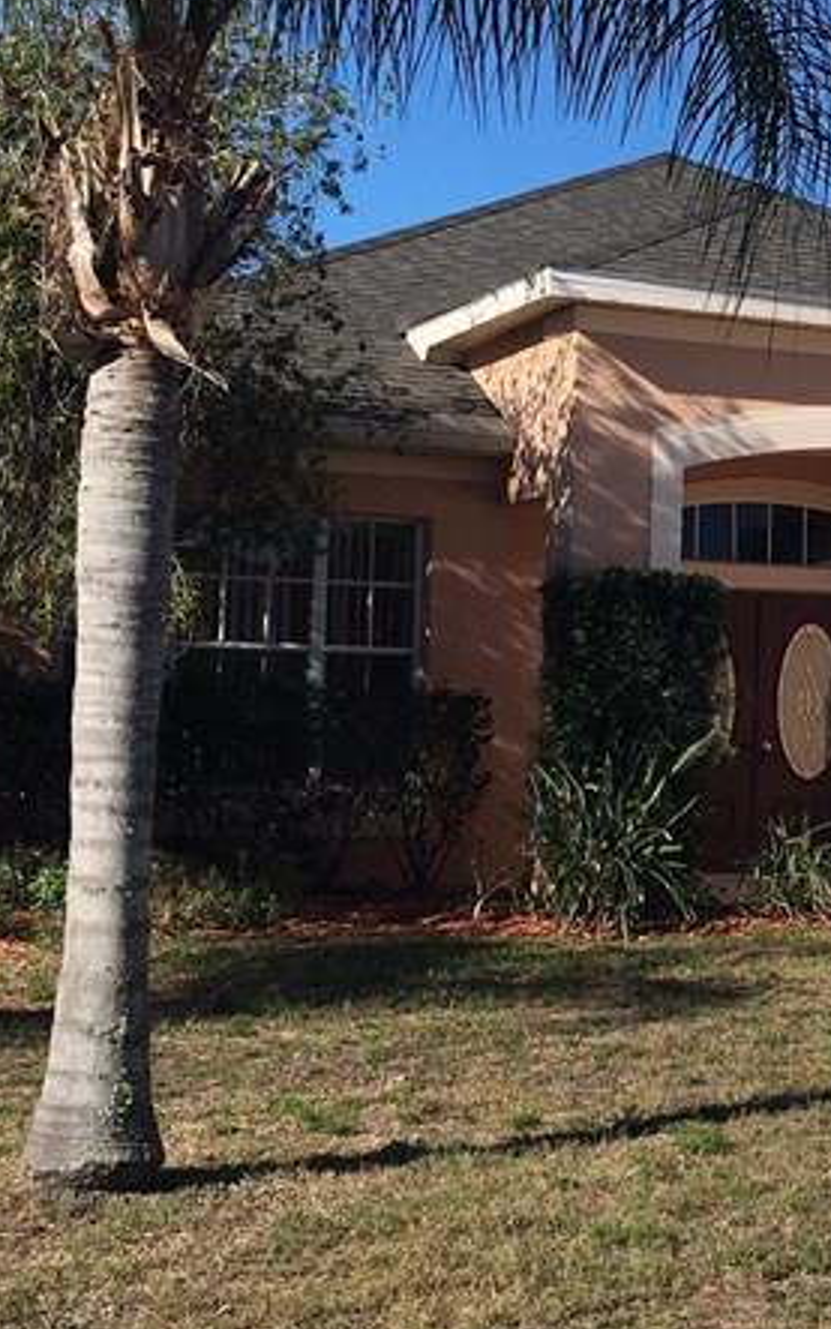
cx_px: 1071
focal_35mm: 71
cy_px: 648
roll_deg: -1.2
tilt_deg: +3.7
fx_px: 2572
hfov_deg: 17.3
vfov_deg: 29.0
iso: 25
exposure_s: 1/1972
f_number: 2.2
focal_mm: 4.15
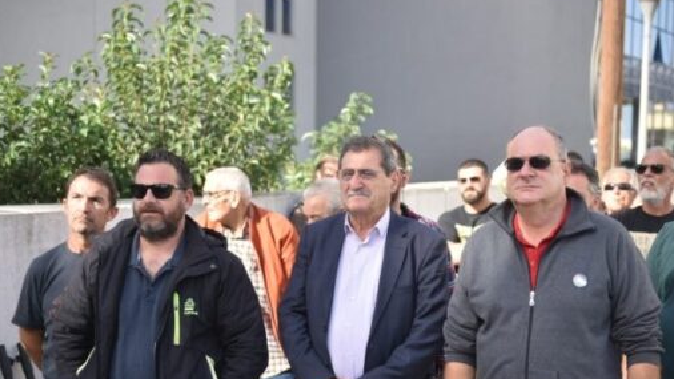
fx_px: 1126
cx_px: 364
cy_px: 247
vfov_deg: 19.1
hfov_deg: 33.3
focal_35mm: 63
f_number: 2.8
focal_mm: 52
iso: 200
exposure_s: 1/1000
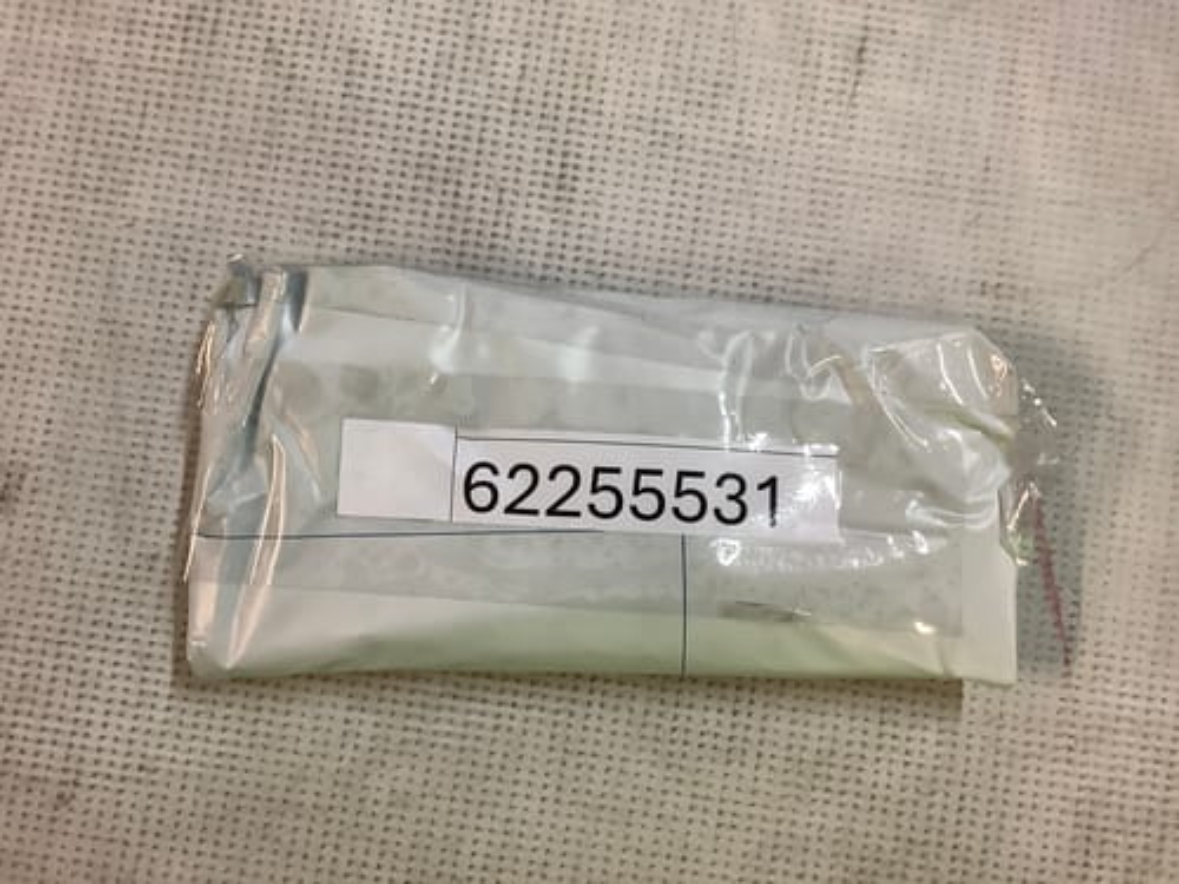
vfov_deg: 45.4
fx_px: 1056
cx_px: 590
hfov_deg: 58.4
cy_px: 442
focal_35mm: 31
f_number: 2.4
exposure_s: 1/50
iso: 125
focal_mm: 3.3
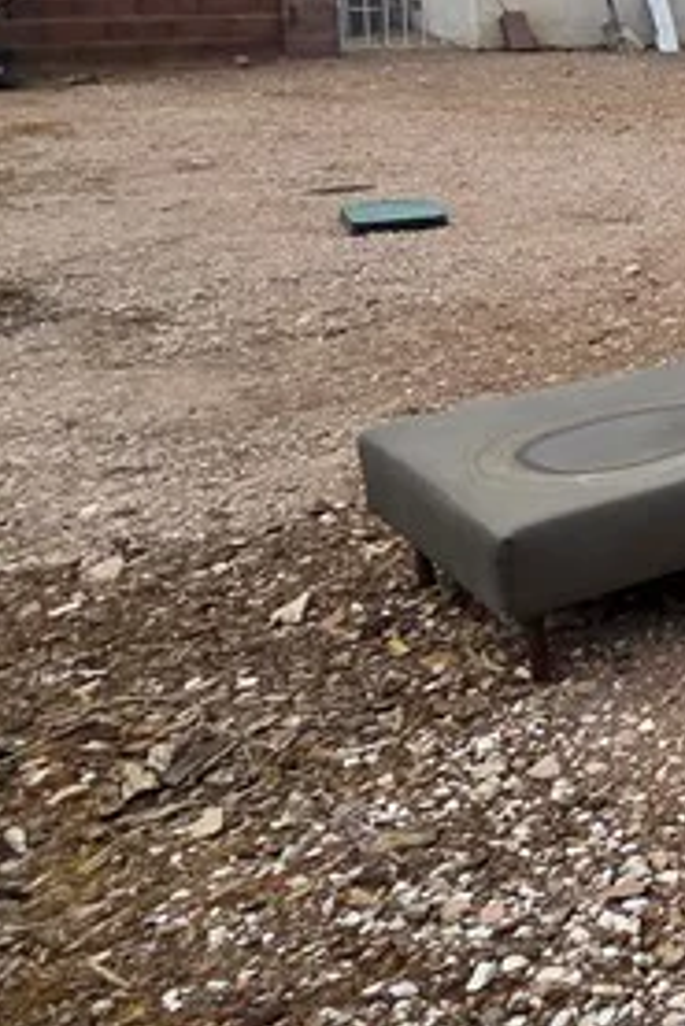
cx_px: 1551
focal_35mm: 50
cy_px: 133
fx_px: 1425
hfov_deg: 16.1
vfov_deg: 37.4
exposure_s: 1/3892
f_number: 2.2
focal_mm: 2.2
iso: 50
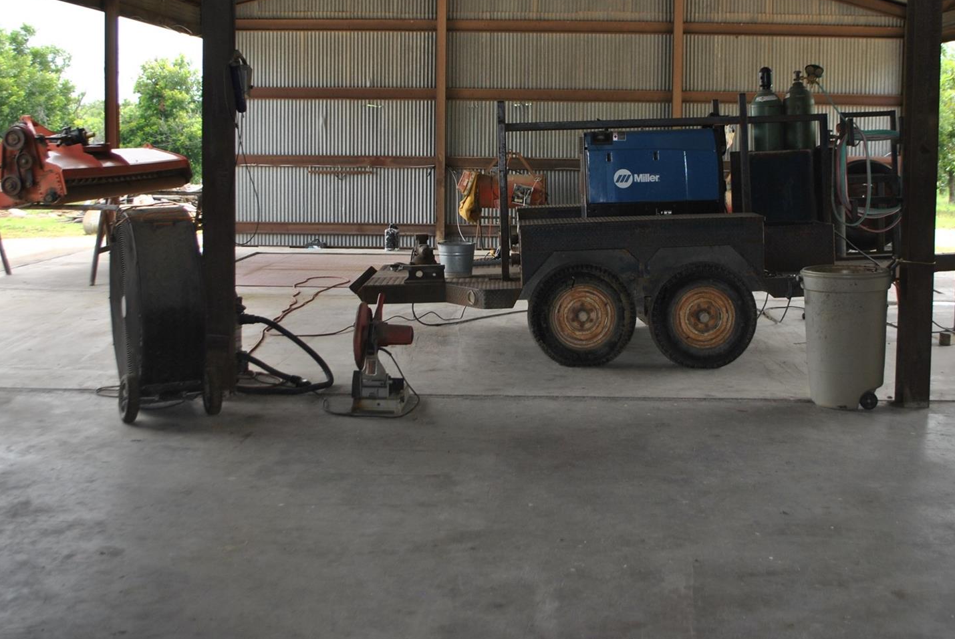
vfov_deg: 30.9
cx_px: 565
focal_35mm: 43
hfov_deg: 45.2
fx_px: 1142
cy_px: 191
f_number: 4
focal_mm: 20
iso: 100
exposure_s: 1/200
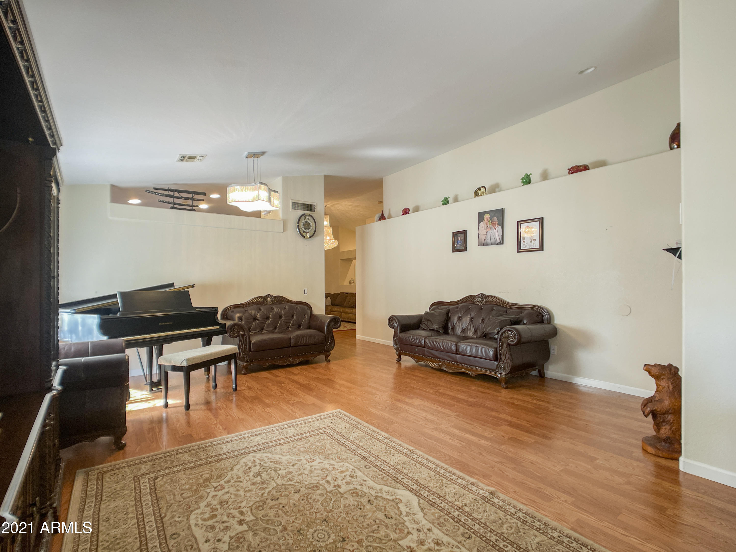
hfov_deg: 67.3
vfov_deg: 53.1
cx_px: 368
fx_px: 553
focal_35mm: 26
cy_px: 276
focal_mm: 5.1
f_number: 1.6
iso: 64
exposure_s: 1/60
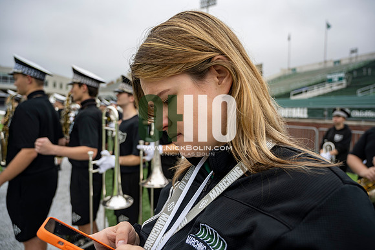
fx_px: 250
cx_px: 188
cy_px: 125
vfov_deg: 53.2
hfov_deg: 73.7
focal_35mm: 24
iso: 80
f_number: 4
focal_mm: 24
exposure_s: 1/200
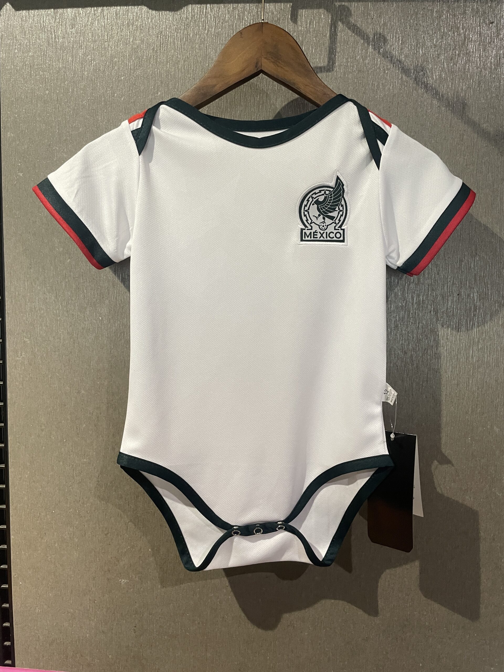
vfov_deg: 67.3
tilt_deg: -3.0
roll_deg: -0.4
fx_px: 505
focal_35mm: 26
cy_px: 336
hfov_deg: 53.1
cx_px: 252
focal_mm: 4.2
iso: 160
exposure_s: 1/60
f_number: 1.6
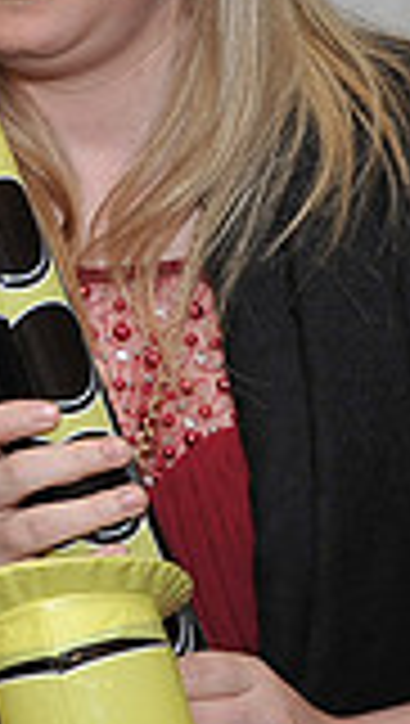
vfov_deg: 13.3
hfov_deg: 6.9
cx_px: -874
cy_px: -99
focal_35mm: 158
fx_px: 3043
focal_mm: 42
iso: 1000
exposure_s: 1/60
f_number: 8
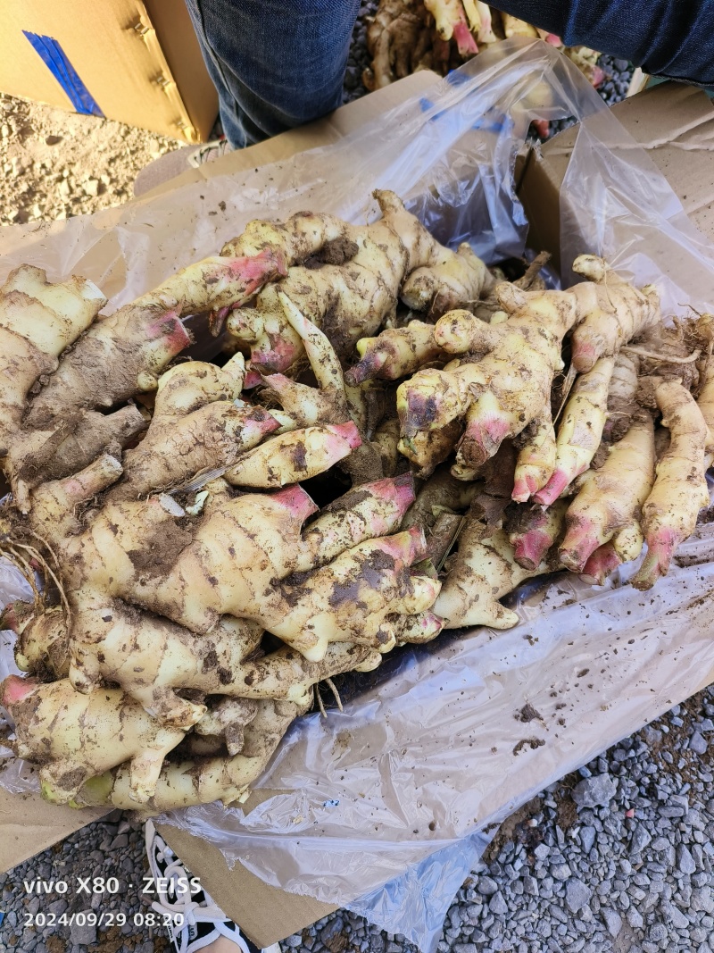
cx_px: 357
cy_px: 476
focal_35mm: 23
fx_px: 633
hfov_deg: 58.9
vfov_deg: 73.9
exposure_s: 1/144
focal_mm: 5.5
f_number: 1.75
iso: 100
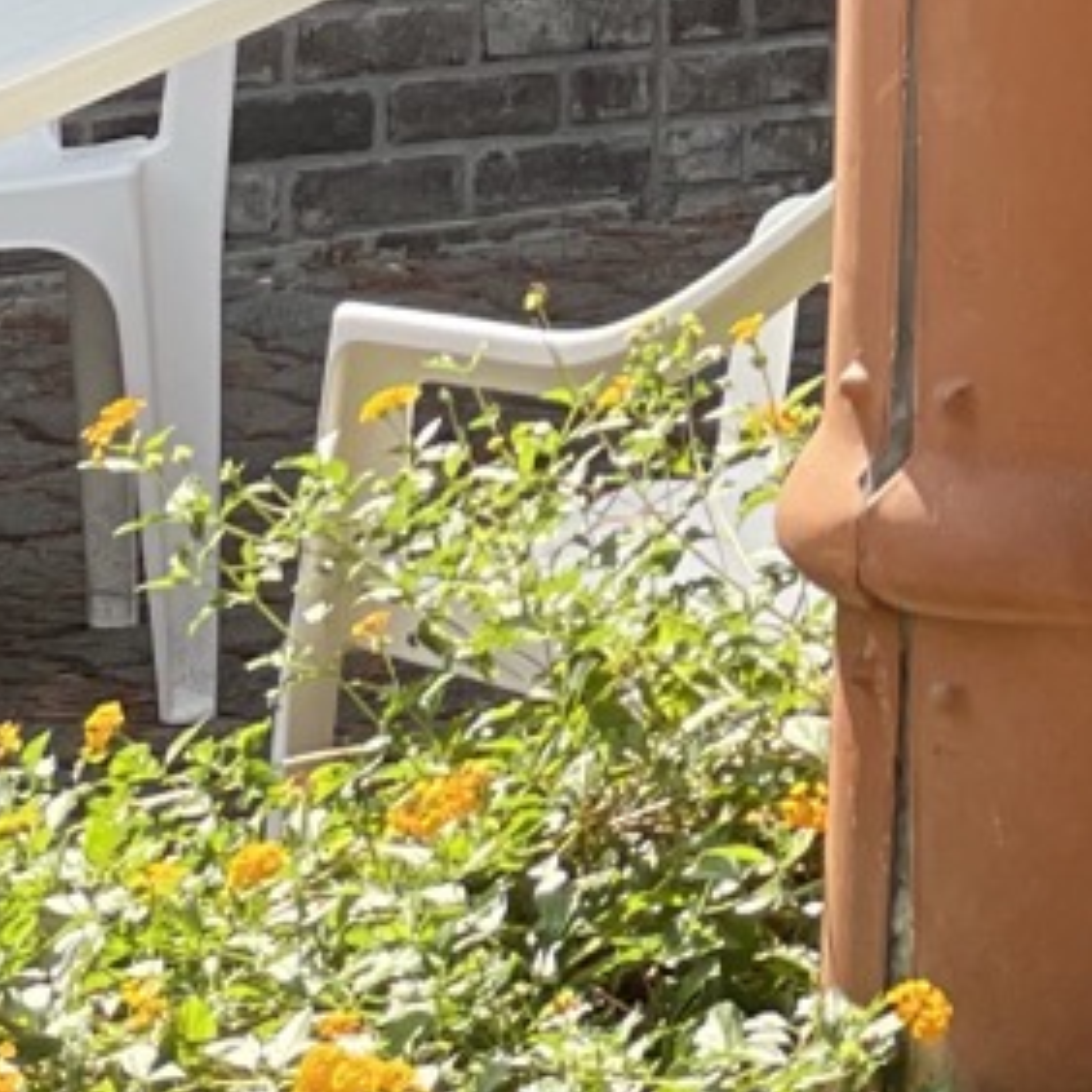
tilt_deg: -1.1
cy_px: -1228
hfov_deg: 6.7
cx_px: 1262
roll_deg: -0.9
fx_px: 9315
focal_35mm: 261
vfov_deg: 6.5
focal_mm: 6
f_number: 2
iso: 32
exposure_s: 1/280
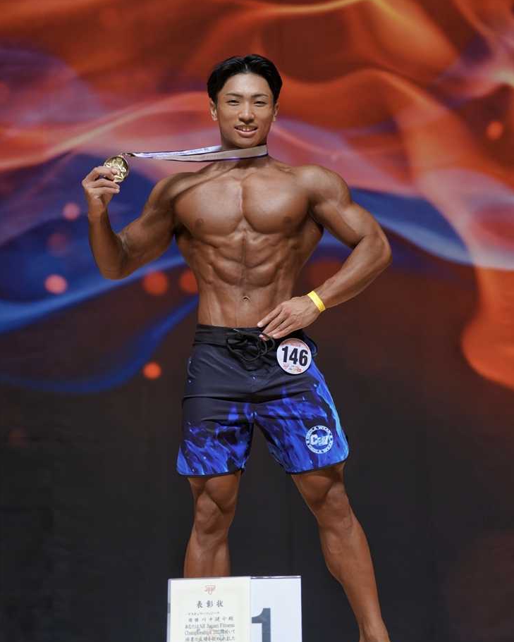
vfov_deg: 12.6
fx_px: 2909
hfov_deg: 10.1
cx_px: 256
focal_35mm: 153
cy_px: 317
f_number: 2.8
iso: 640
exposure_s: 1/160
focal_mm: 135
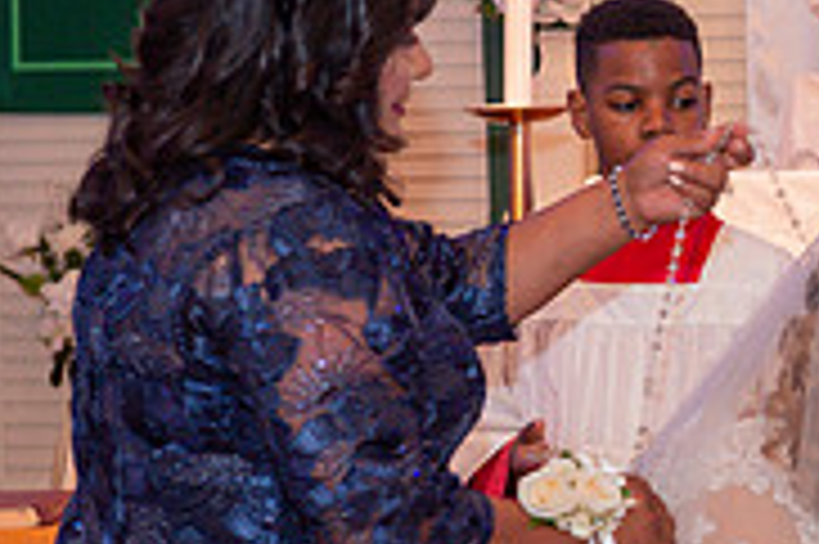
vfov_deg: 6.5
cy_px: 283
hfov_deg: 9.6
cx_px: 1143
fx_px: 4773
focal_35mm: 210
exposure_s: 1/60
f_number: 4.5
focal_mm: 66
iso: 1250
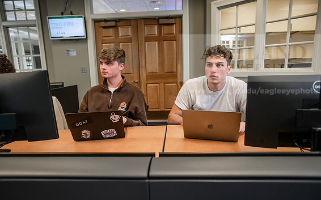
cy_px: 103
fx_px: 201
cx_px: 162
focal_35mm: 23
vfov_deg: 52.9
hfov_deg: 77.2
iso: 800
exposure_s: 1/200
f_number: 3.2
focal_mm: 22
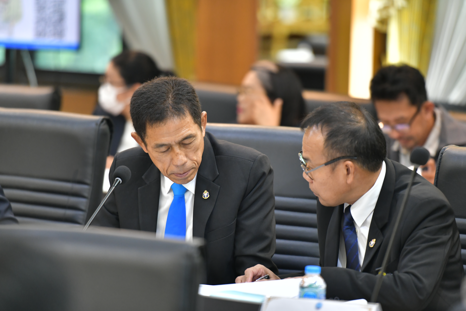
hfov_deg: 10.3
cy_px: 156
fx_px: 2589
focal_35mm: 200
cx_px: 233
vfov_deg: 6.9
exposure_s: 1/125
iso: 1600
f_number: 2.8
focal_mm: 200
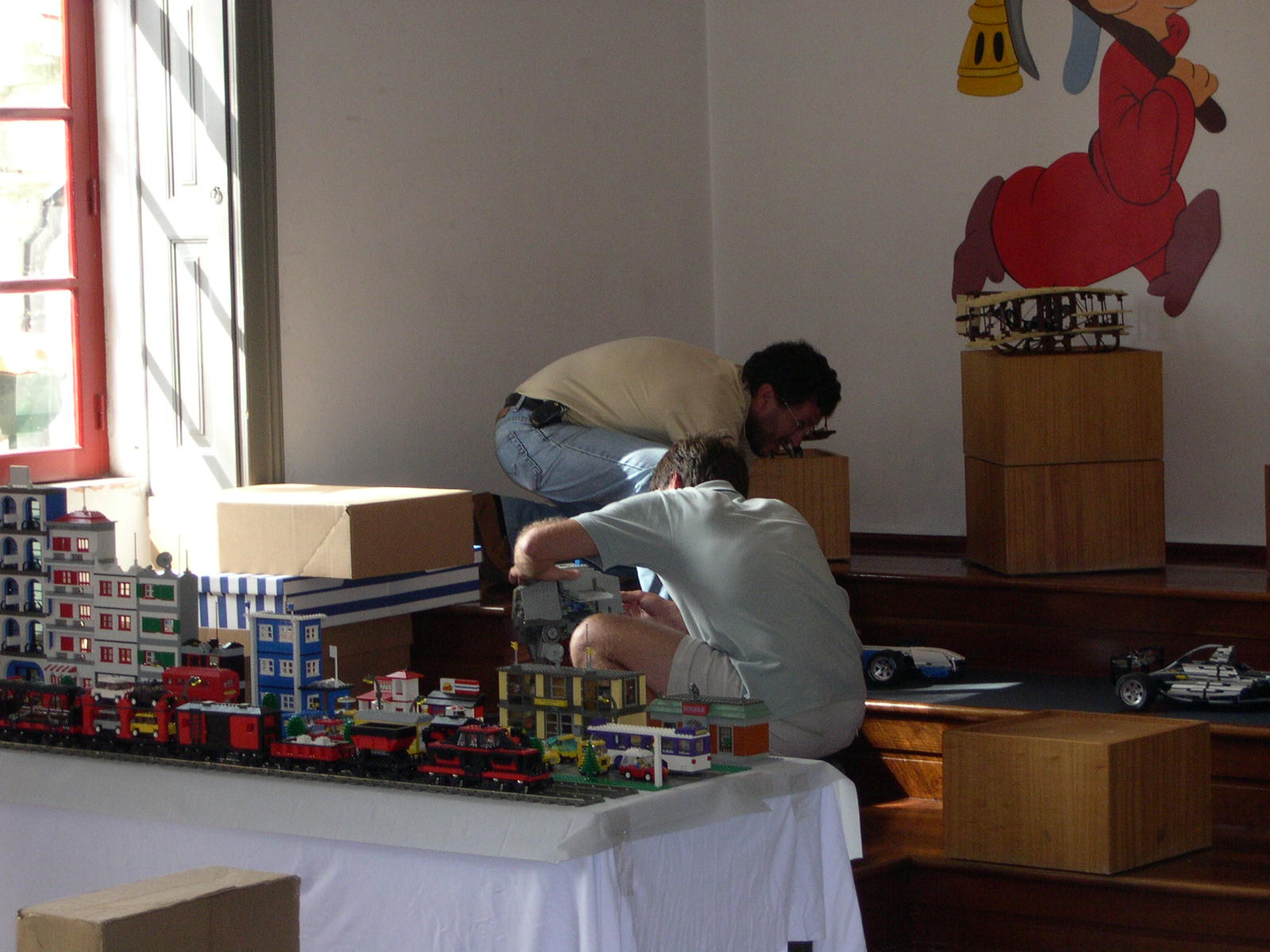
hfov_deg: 20.2
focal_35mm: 97
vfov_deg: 15.2
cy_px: 476
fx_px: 3559
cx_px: 635
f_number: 4.6
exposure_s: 1/60
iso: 327
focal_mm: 20.5
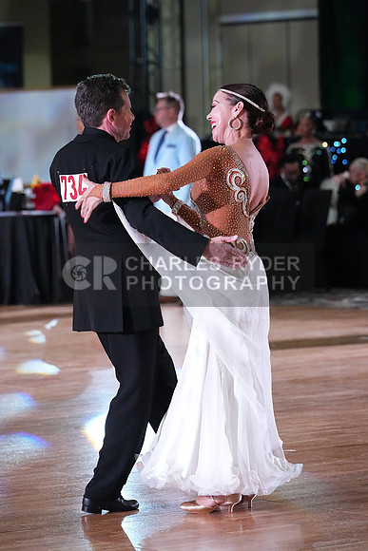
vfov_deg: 11.1
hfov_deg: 7.4
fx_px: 2835
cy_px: 276
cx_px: 184
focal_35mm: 185
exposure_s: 1/400
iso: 10000
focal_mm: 185
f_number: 5.6
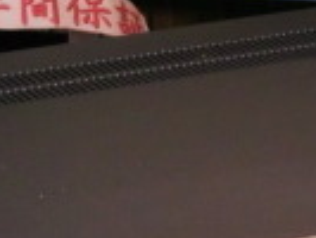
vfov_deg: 5.6
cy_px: 300
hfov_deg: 7.4
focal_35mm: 265
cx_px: 359
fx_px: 2421
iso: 400
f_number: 3.6
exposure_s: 1/25
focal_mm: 9.8
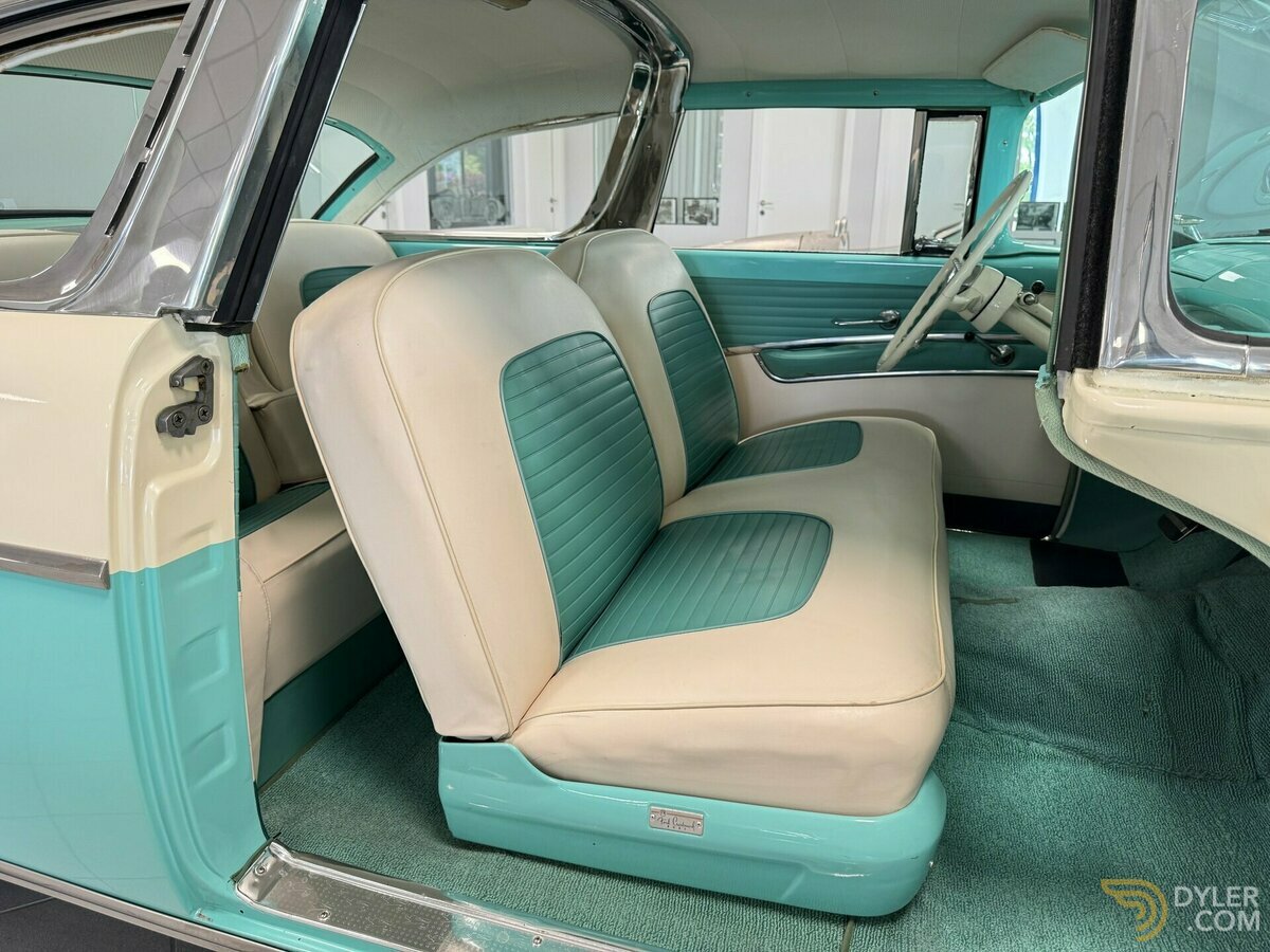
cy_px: 476
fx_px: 881
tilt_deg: -17.4
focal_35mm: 24
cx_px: 635
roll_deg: -0.7
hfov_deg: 71.6
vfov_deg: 56.8
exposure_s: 1/50
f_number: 1.78
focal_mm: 6.76
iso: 125
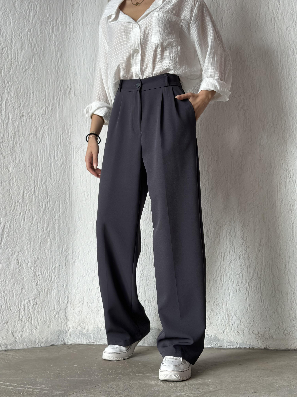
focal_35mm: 48
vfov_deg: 39.7
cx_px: 148
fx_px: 549
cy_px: 198
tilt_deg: +4.6
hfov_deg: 30.3
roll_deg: +0.3
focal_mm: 6.86
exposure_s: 1/121
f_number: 1.78
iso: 80
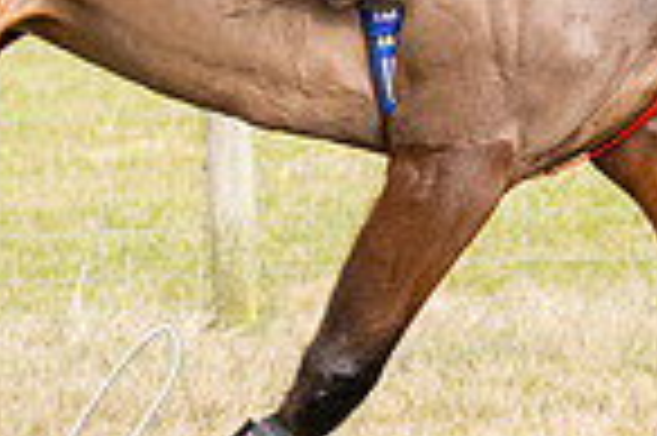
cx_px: 516
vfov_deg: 2.0
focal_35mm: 700
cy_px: 183
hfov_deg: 2.9
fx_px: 12761
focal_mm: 135
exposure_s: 1/1600
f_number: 5
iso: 800
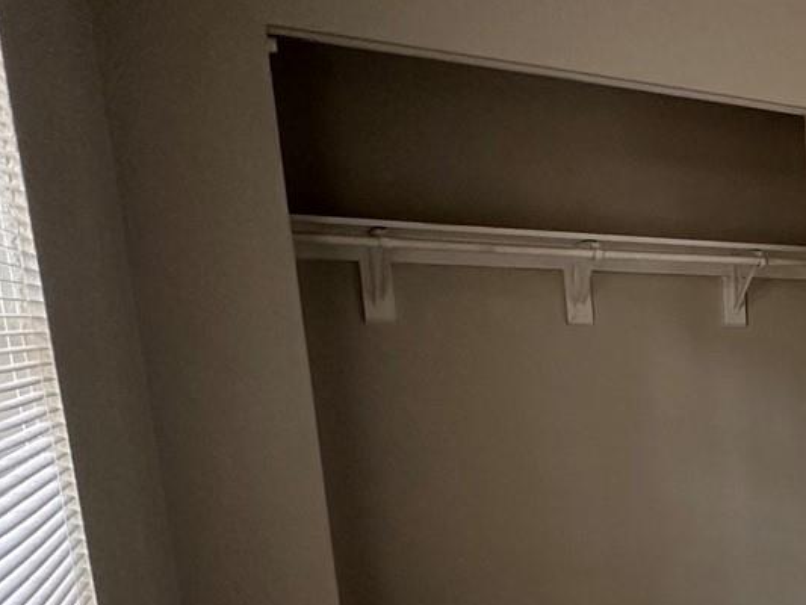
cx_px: 1036
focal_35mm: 42
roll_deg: +0.0
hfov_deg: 33.4
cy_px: 507
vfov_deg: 33.1
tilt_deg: -9.7
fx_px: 978
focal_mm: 2.22
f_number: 2.2
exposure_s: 1/99
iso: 250
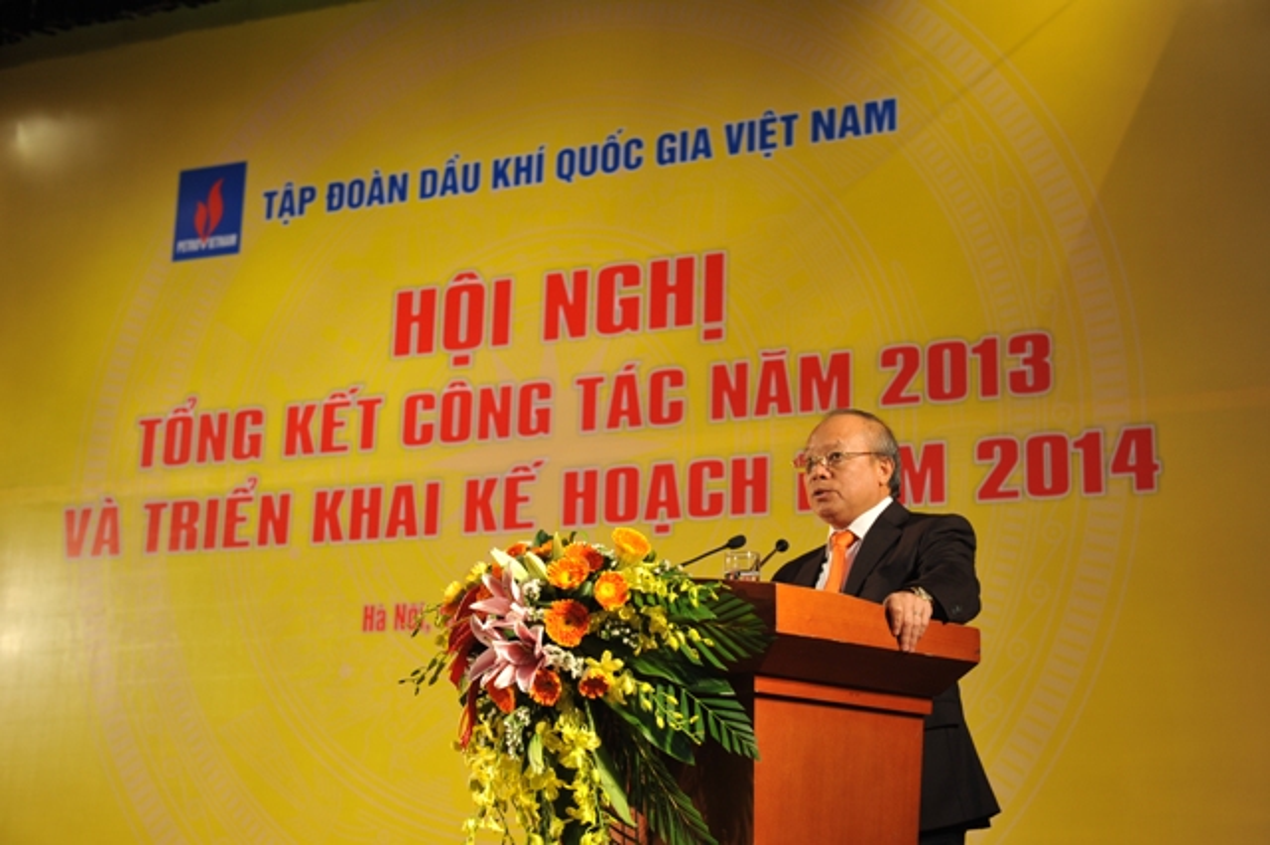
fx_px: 1974
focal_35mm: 56
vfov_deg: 24.2
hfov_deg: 35.7
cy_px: 422
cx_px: 635
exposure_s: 1/100
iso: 640
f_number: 4
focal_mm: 56
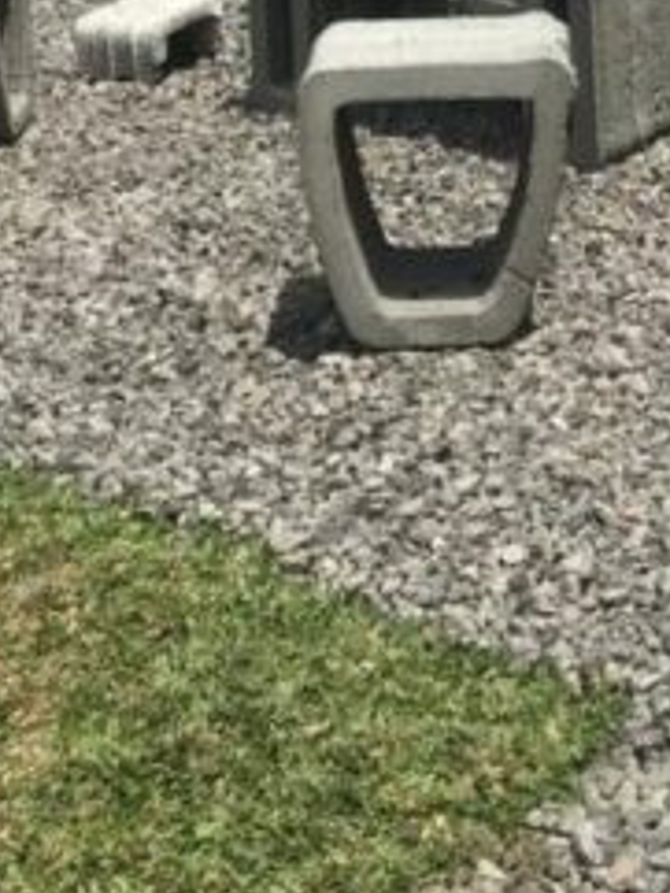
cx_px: 700
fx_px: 2398
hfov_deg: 15.6
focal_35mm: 93
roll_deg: +2.0
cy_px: -445
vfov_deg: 18.6
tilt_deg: -3.4
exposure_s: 1/4808
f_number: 1.8
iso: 20
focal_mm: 3.99
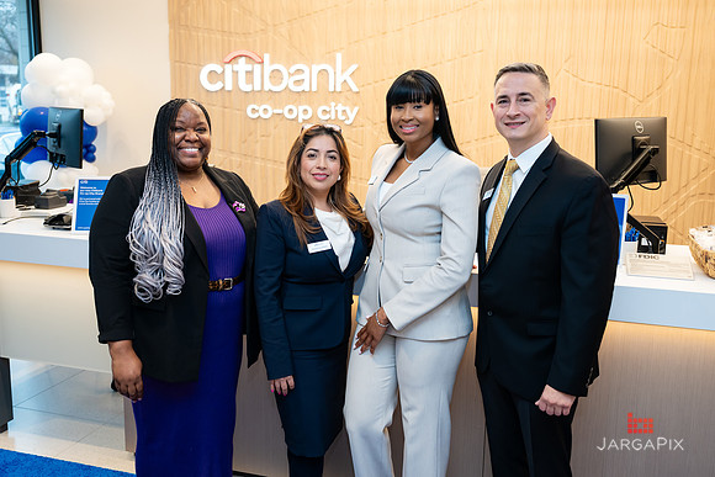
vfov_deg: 37.8
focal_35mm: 35
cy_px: 223
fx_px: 696
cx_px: 360
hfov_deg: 54.4
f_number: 3.2
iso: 400
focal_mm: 32.5
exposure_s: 1/200
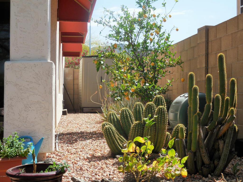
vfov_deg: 24.0
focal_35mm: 61
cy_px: 91
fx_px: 428
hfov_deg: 31.7
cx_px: 122
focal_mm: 11
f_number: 4.5
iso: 125
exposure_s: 1/640
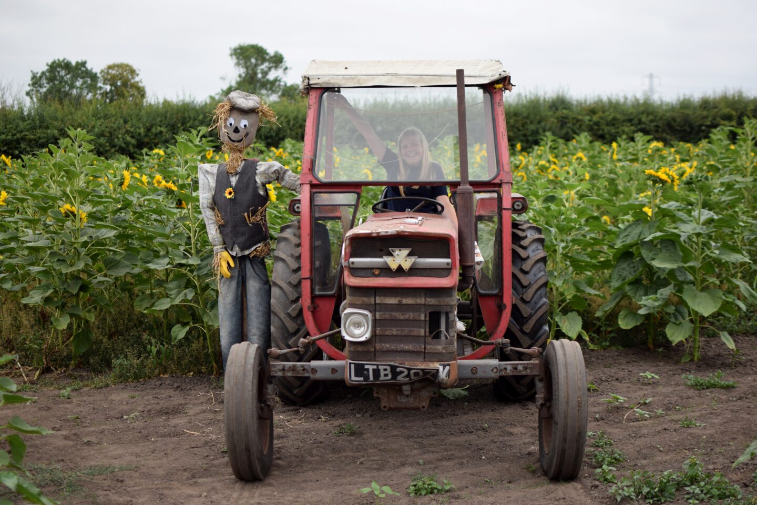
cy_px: 252
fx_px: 1104
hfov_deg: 37.9
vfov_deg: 25.8
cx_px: 378
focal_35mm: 52
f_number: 1.8
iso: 100
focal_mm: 35
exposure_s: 1/1000
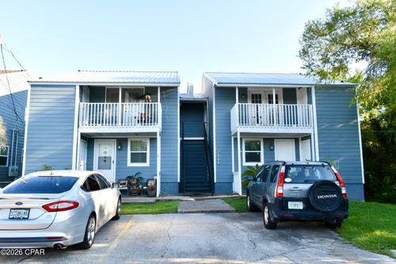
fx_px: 297
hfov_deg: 67.4
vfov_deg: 47.9
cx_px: 198
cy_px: 132
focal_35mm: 27
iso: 800
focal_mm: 18
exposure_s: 1/320
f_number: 9
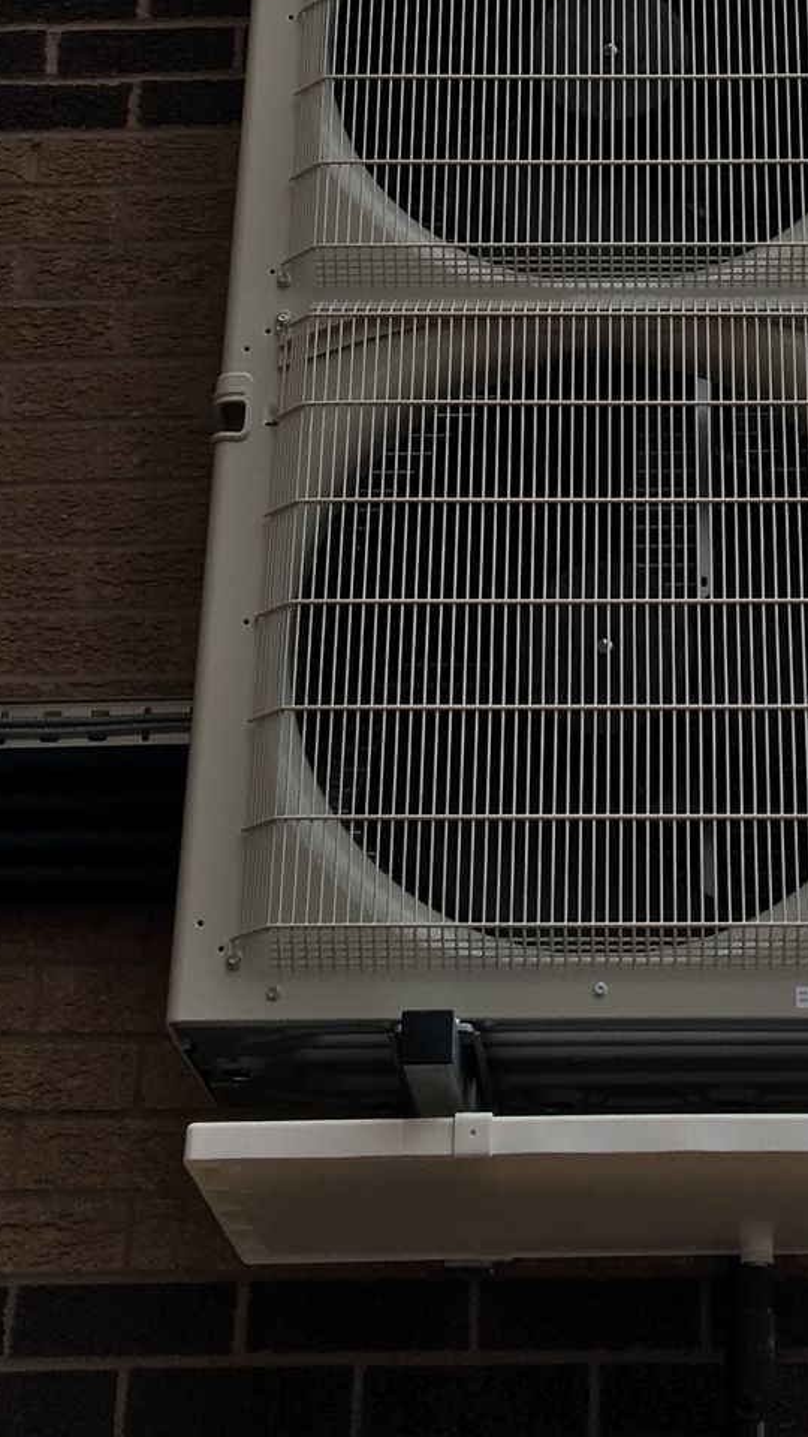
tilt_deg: +30.6
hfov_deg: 15.2
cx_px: 666
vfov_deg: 25.7
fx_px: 3009
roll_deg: +0.8
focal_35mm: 79
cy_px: 48
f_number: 2.2
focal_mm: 4.15
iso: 25
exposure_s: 1/974
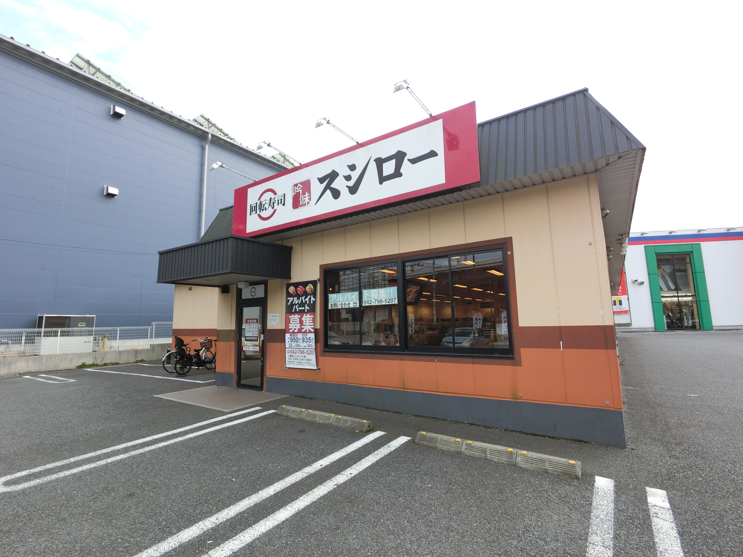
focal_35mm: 16
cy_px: 278
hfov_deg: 94.5
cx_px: 372
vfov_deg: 78.1
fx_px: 343
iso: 64
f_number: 2.8
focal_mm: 2.87
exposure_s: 1/250
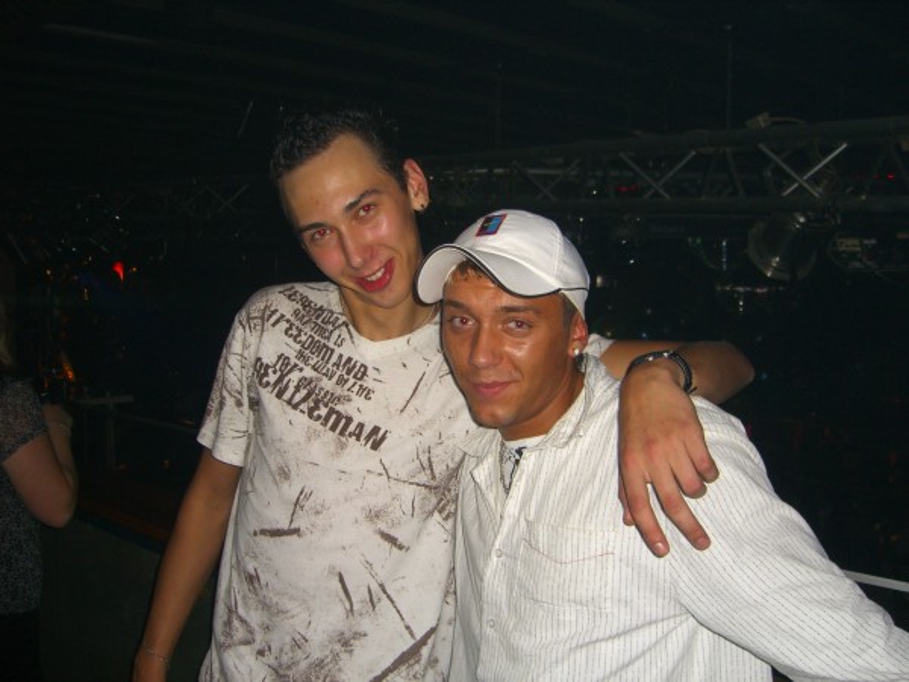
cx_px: 454
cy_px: 341
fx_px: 998
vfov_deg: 37.7
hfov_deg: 49.0
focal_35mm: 38
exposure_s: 1/60
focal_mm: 7.9
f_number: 2.8
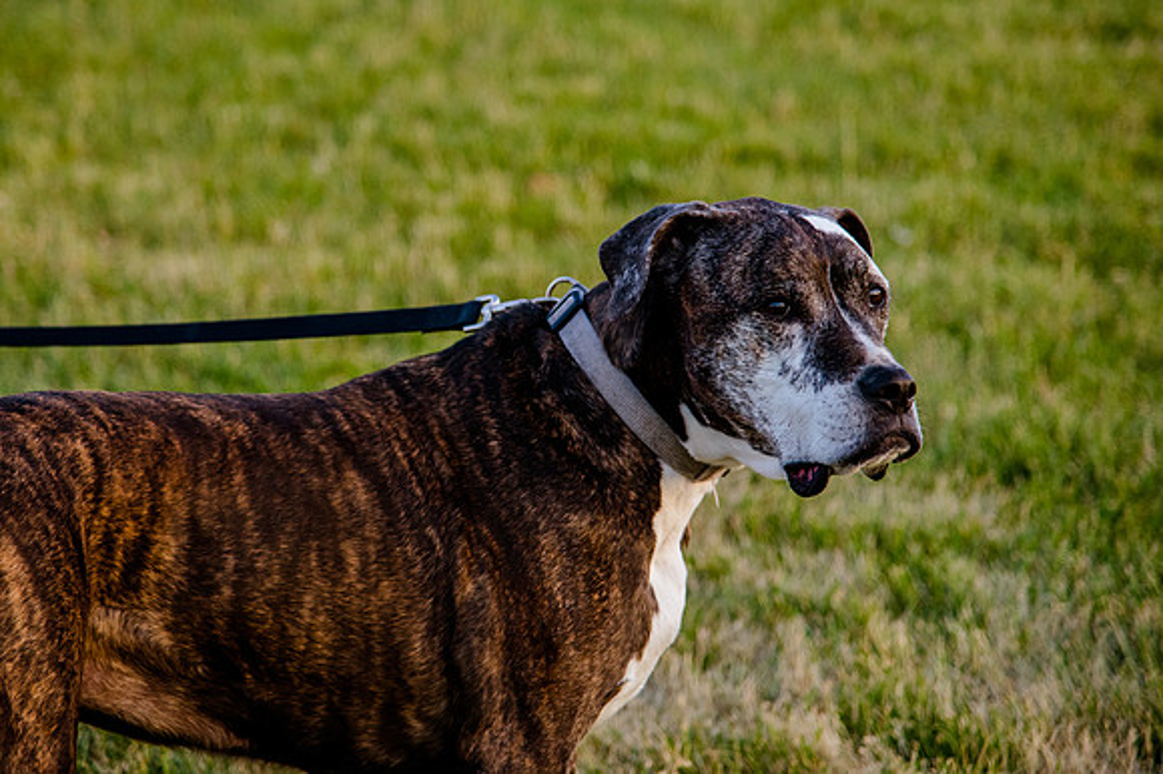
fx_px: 4285
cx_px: 533
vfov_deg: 10.3
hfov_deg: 15.5
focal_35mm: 133
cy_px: 307
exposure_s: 1/500
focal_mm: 110
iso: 1600
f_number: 4
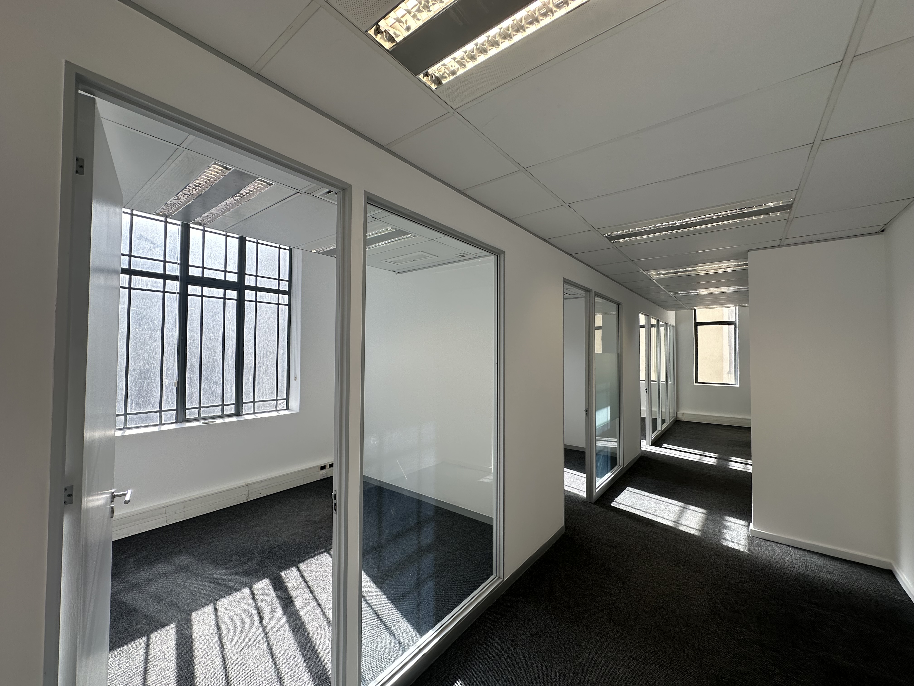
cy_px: 343
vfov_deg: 85.7
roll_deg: +0.0
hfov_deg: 102.1
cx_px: 457
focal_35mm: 14
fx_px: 370
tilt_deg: +2.5
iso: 40
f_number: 2.2
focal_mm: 2.22
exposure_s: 1/179
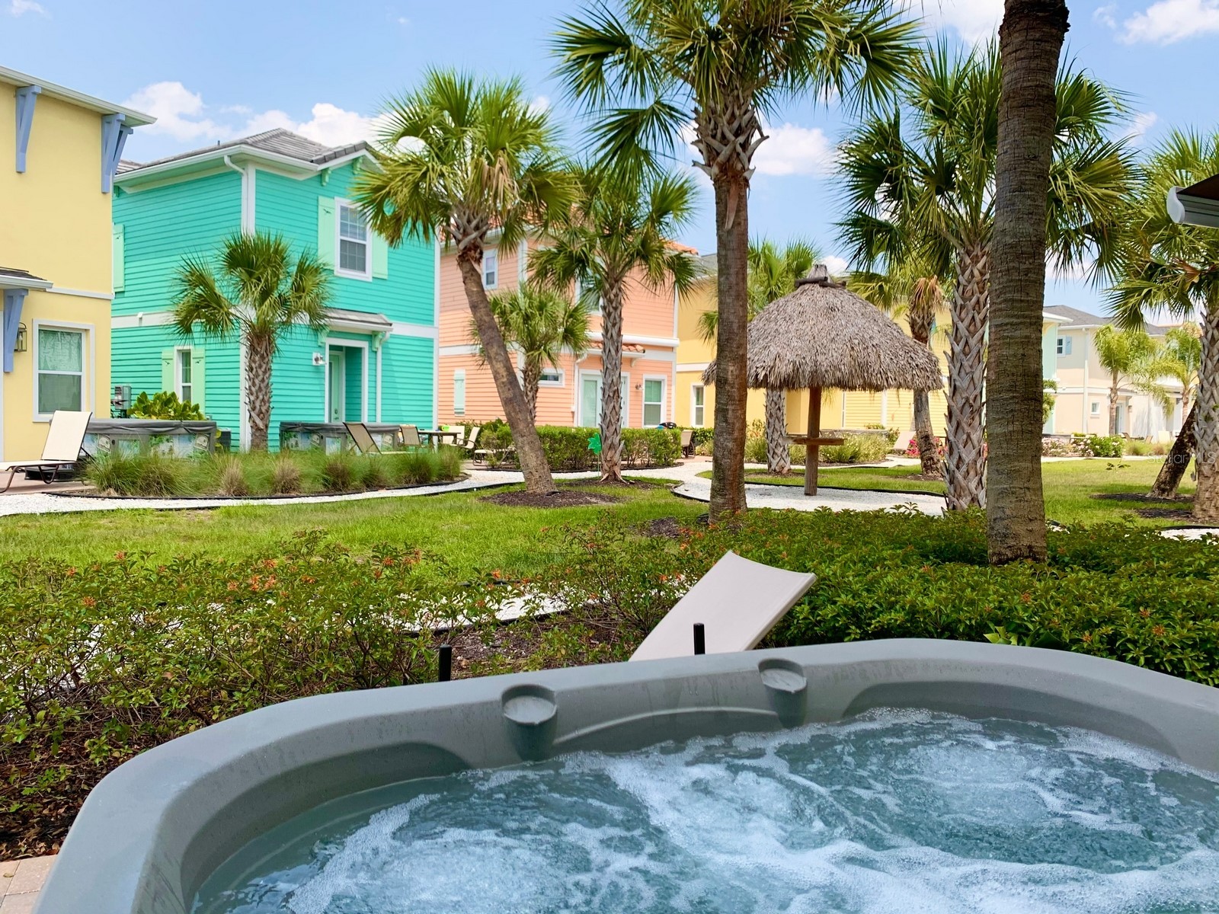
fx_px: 916
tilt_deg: -2.7
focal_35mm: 26
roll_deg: -1.2
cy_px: 457
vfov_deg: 53.1
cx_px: 610
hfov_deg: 67.3
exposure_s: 1/1250
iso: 25
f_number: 1.8
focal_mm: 4.25
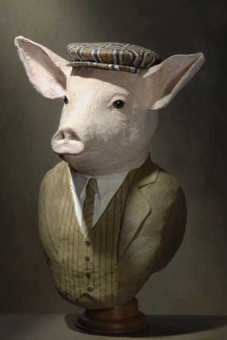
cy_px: 170
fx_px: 1347
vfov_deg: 14.4
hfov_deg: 9.6
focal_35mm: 142
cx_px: 114
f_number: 7.1
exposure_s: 1/125
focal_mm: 95
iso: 100
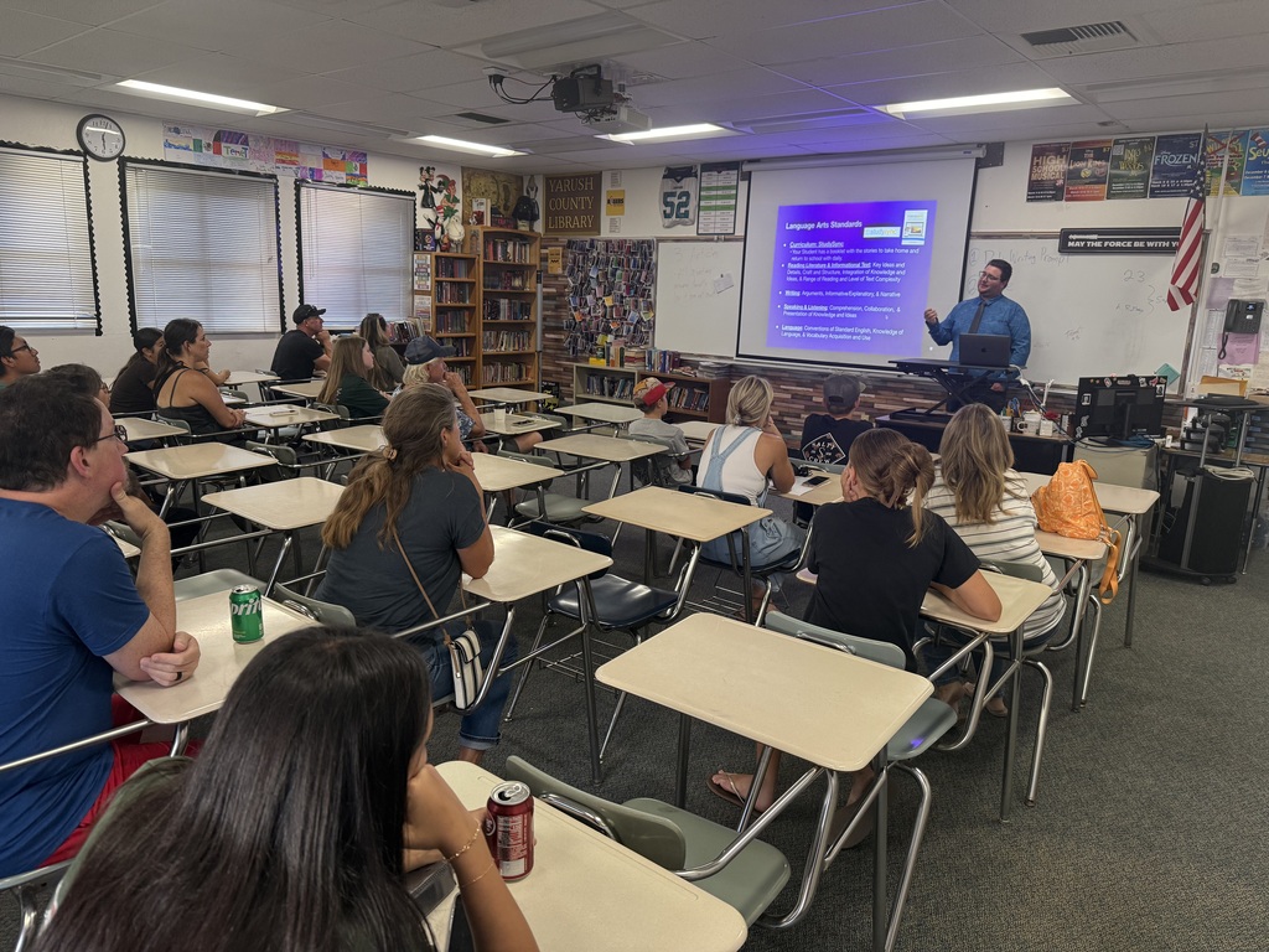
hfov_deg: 71.6
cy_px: 476
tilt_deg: -12.8
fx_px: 880
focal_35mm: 24
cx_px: 634
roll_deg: -1.8
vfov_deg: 56.8
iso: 200
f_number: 1.78
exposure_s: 1/64
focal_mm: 6.76
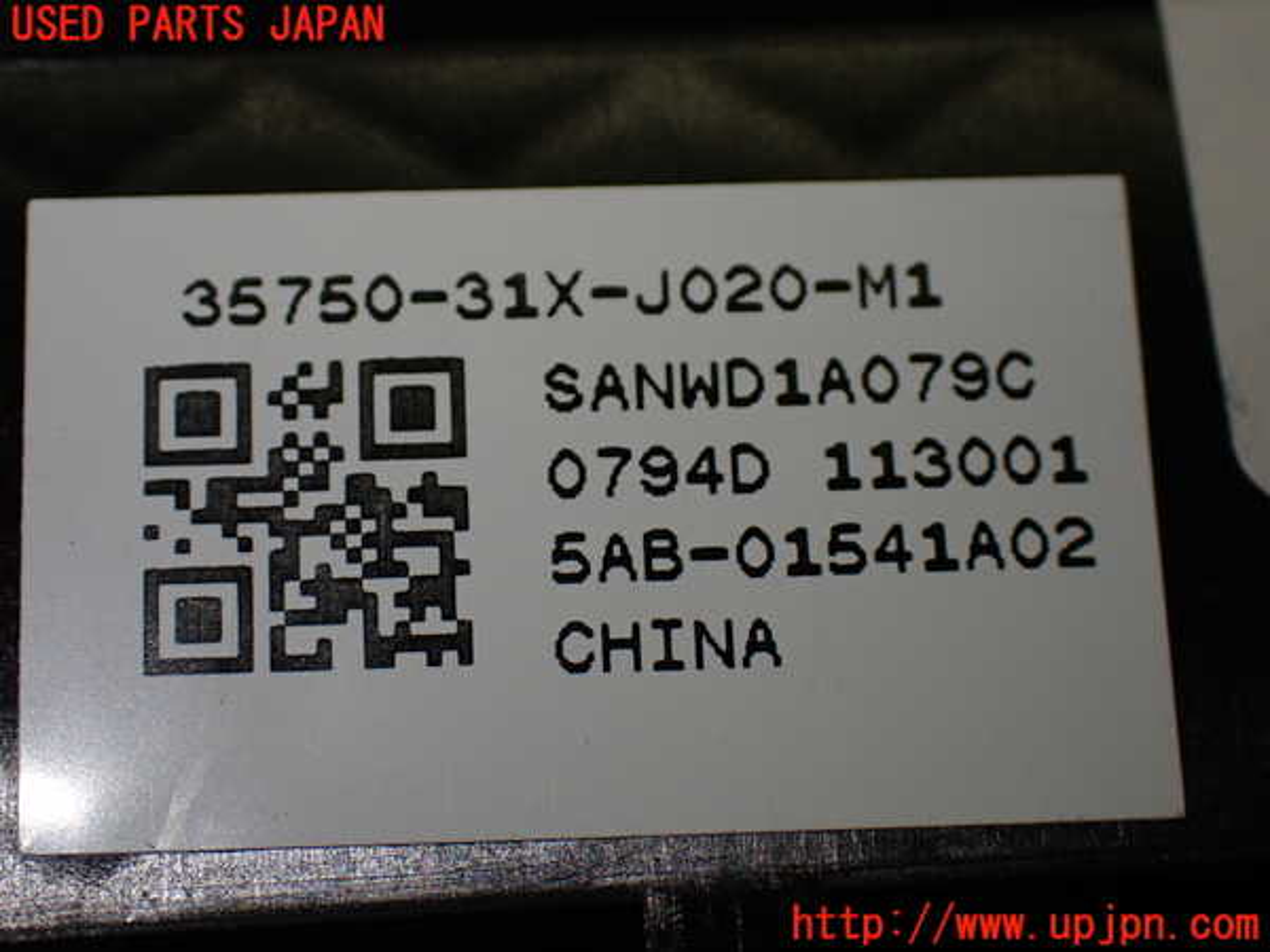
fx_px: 2825
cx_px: 635
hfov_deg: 25.3
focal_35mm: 77
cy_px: 476
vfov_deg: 19.1
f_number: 4.1
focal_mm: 13.65
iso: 250
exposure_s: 1/320
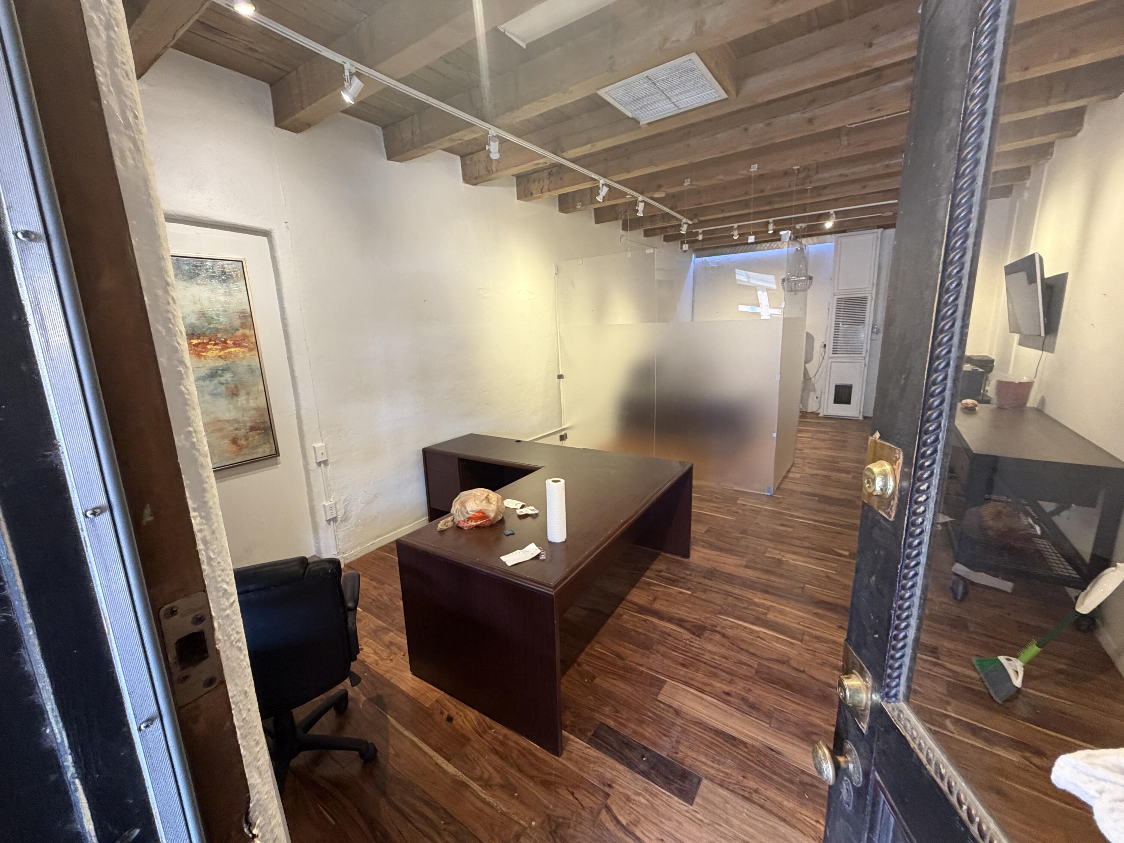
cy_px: 422
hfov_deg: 102.1
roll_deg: +1.6
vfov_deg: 85.7
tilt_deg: -12.0
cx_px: 562
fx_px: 455
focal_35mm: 14
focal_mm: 2.22
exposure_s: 1/60
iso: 320
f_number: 2.2
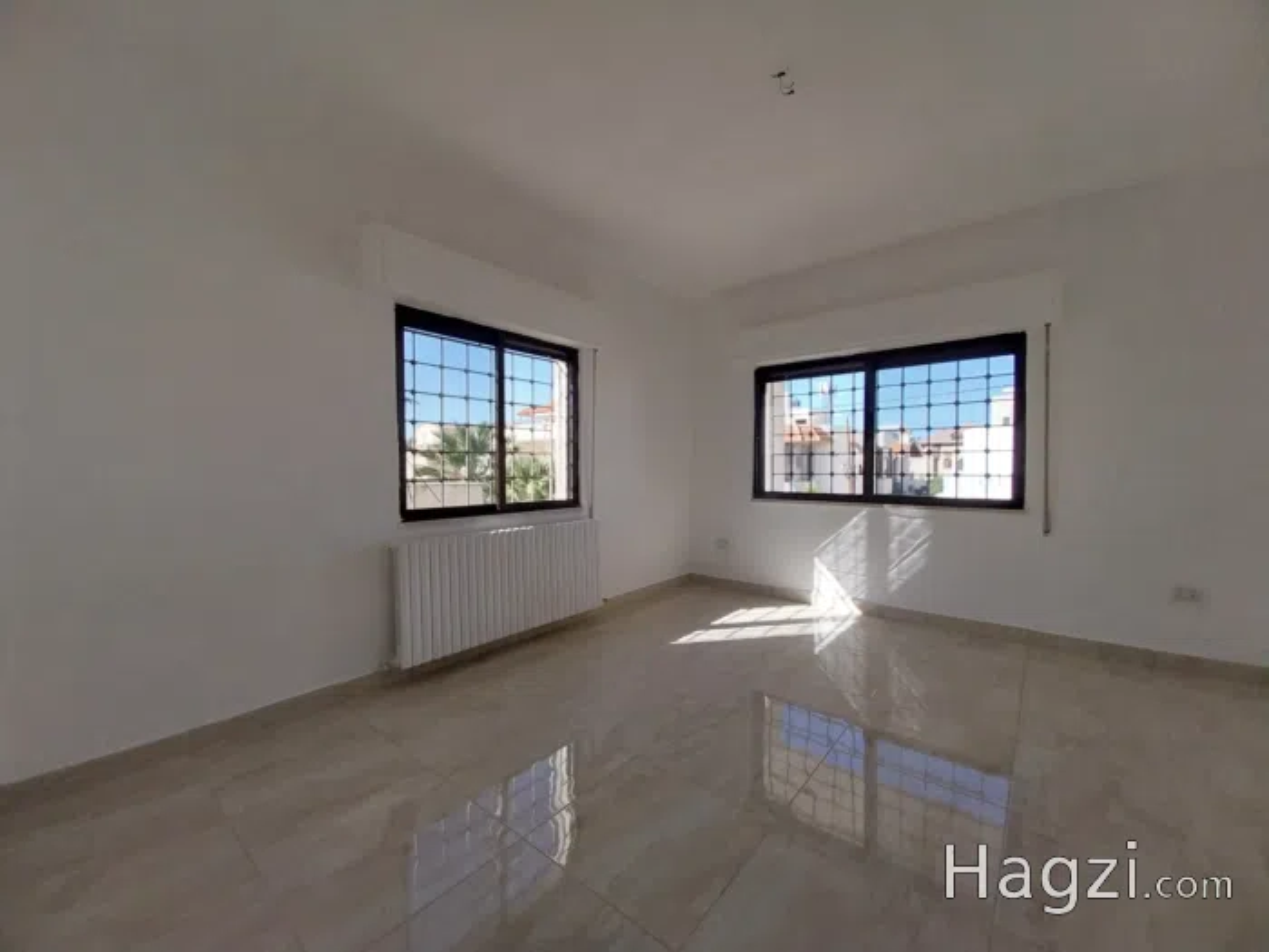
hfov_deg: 106.2
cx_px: 634
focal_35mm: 13
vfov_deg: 89.9
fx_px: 477
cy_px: 476
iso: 64
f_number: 2.2
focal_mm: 1.3
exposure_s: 1/162
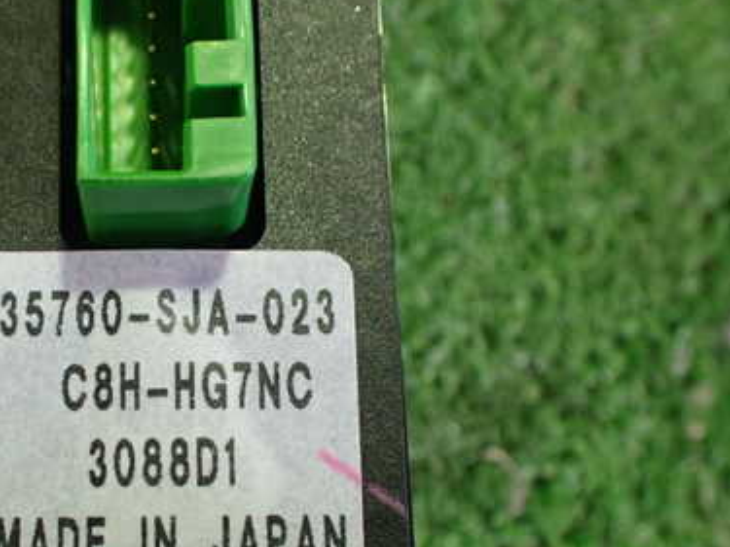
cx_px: 175
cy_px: 428
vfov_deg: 29.6
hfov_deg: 38.6
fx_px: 1012
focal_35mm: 48
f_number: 2.3
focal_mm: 5.4
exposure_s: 1/100
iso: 800
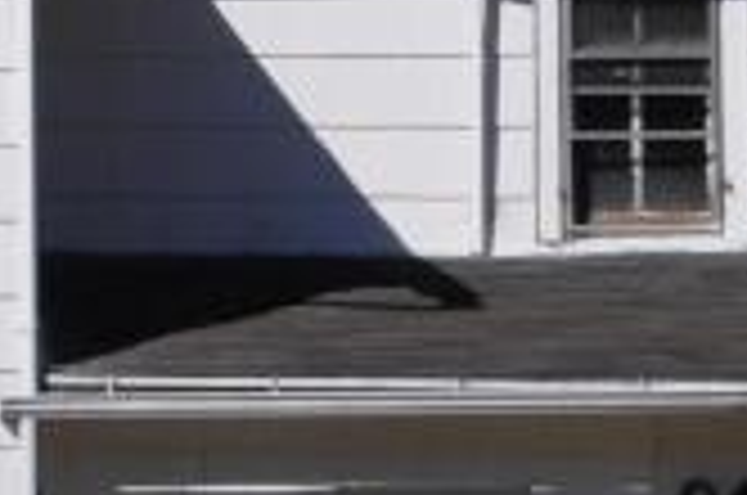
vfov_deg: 3.8
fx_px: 7373
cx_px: -756
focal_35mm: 356
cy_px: -104
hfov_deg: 5.7
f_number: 13
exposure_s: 1/640
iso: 200
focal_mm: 34
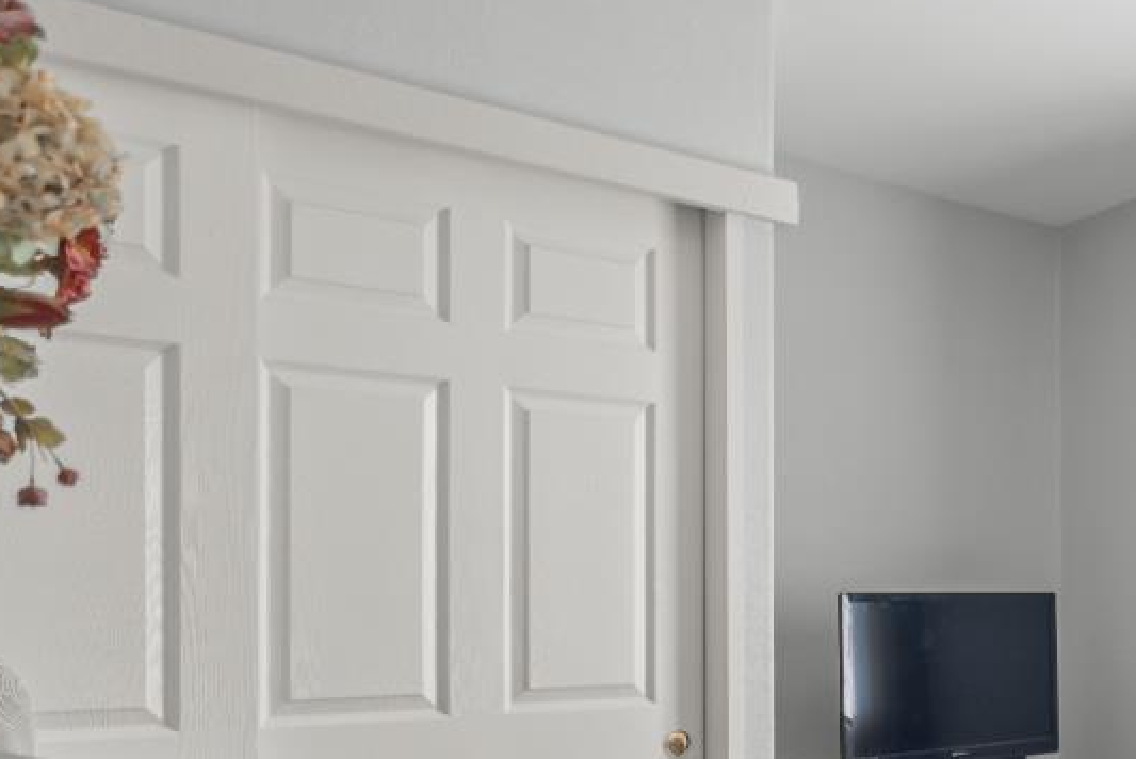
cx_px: 1296
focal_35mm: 45
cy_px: 603
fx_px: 1421
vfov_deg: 29.3
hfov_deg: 35.9
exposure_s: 1/200
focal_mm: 16
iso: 500
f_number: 1.8
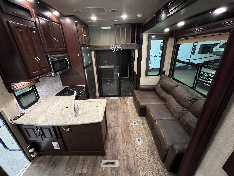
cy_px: 88
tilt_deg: -23.4
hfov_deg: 106.2
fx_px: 88
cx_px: 117
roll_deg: +1.1
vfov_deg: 89.9
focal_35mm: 13
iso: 1000
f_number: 1.8
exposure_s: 1/45
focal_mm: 1.57
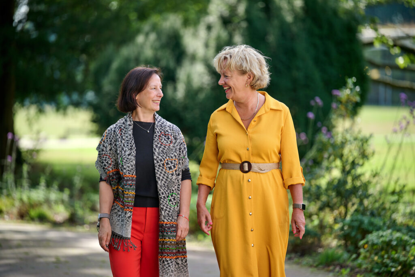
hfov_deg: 12.1
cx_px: 208
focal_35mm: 170
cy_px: 138
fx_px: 1960
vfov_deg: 8.1
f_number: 2.8
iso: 100
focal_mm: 170
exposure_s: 1/640
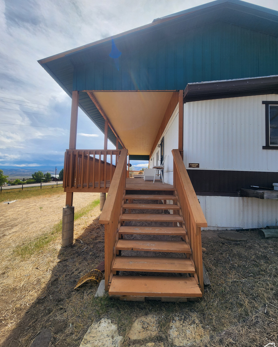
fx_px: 144
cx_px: 138
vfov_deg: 100.7
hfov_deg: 88.0
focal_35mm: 14
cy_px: 169
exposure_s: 1/2157
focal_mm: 2.2
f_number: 2.2
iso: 50
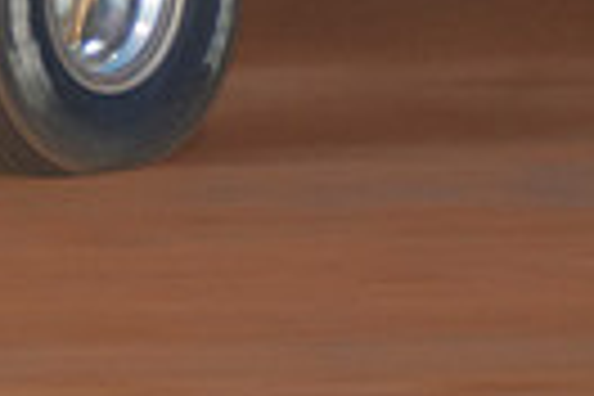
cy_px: -396
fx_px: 10361
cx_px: -576
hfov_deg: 3.3
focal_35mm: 628
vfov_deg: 2.2
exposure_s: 1/250
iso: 250
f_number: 3.2
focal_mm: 95
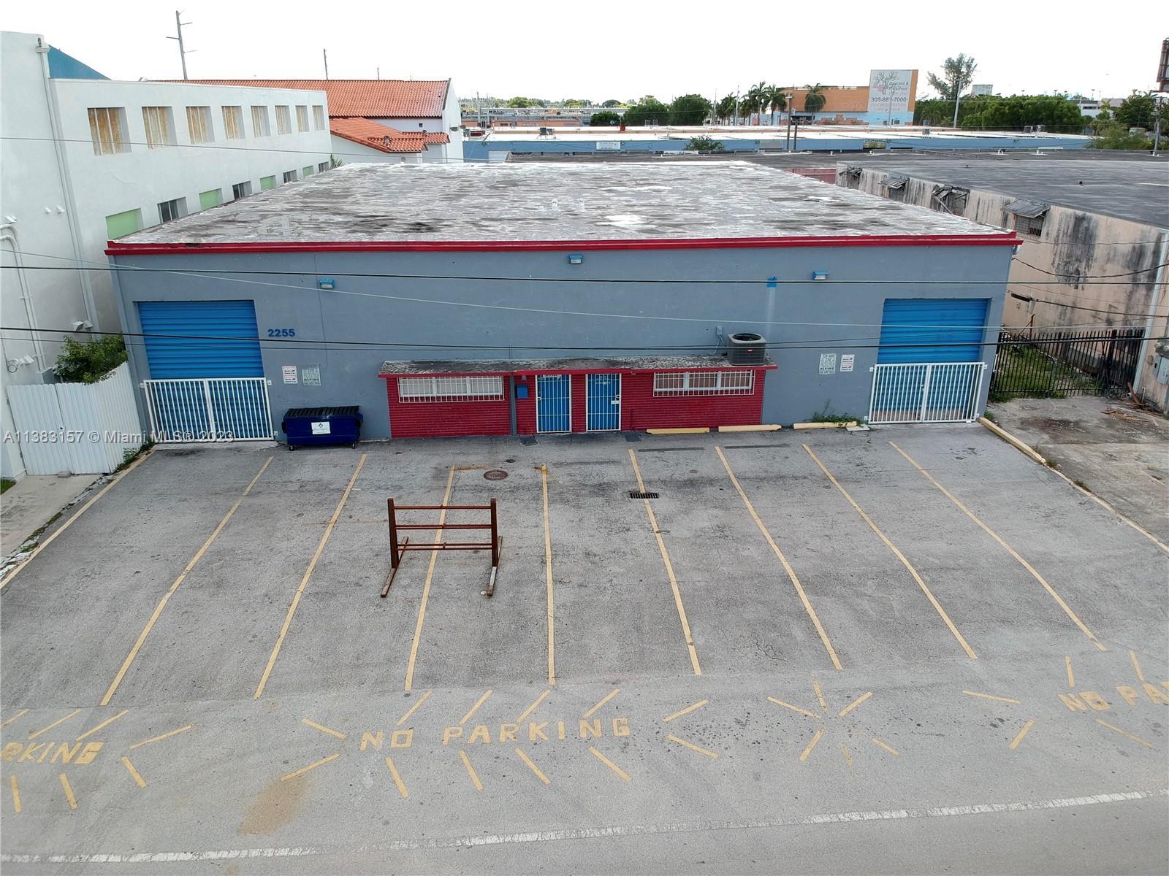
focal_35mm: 25
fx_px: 844
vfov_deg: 54.9
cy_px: 438
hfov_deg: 69.4
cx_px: 584
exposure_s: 1/320
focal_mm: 4.49
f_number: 2.6
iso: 100
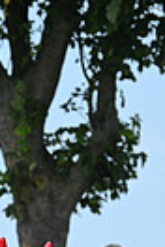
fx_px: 3753
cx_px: -84
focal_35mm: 546
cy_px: 376
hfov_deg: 2.5
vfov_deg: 3.8
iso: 400
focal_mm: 160
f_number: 5.6
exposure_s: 1/2000
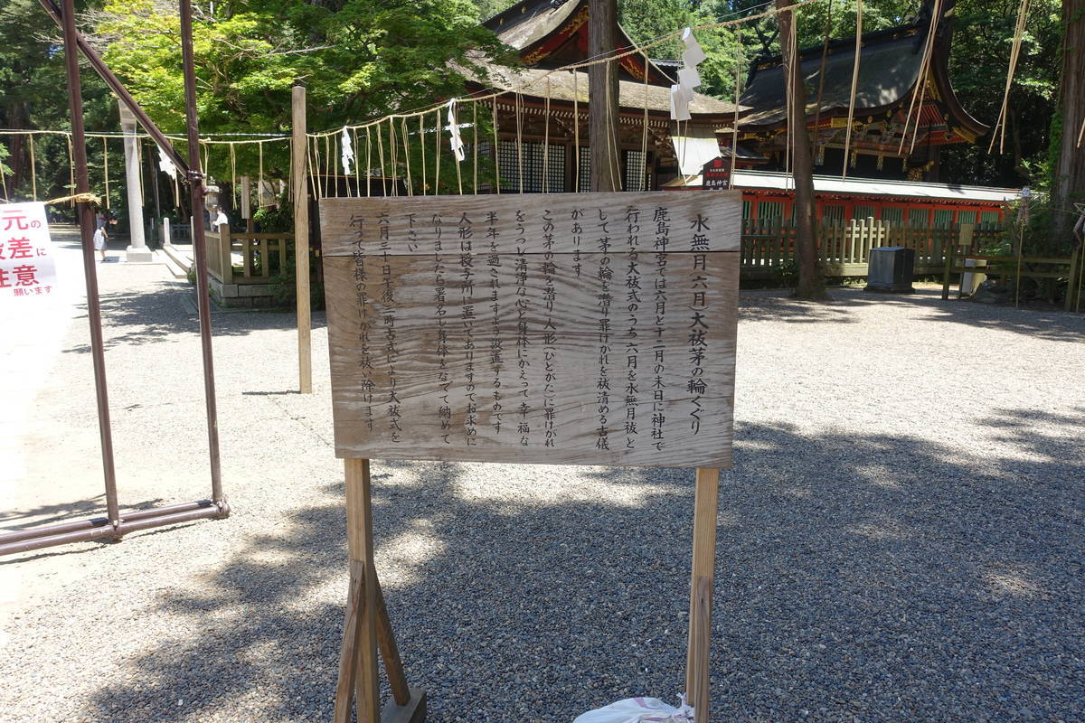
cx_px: 542
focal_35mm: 25
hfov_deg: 71.5
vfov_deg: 51.3
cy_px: 362
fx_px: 753
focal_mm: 9.08
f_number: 5.6
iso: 125
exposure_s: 1/125
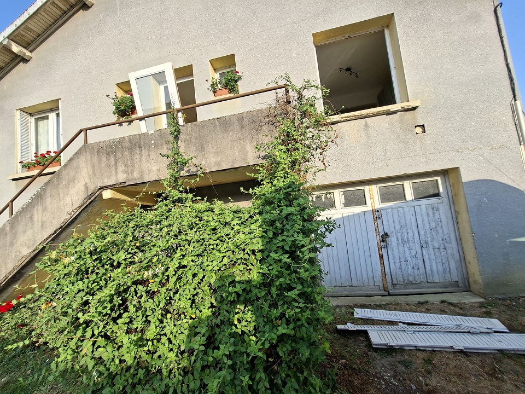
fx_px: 197
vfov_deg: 89.9
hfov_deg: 106.2
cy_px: 197
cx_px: 262
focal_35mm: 13
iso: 40
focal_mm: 1.74
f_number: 2.2
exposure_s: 1/495
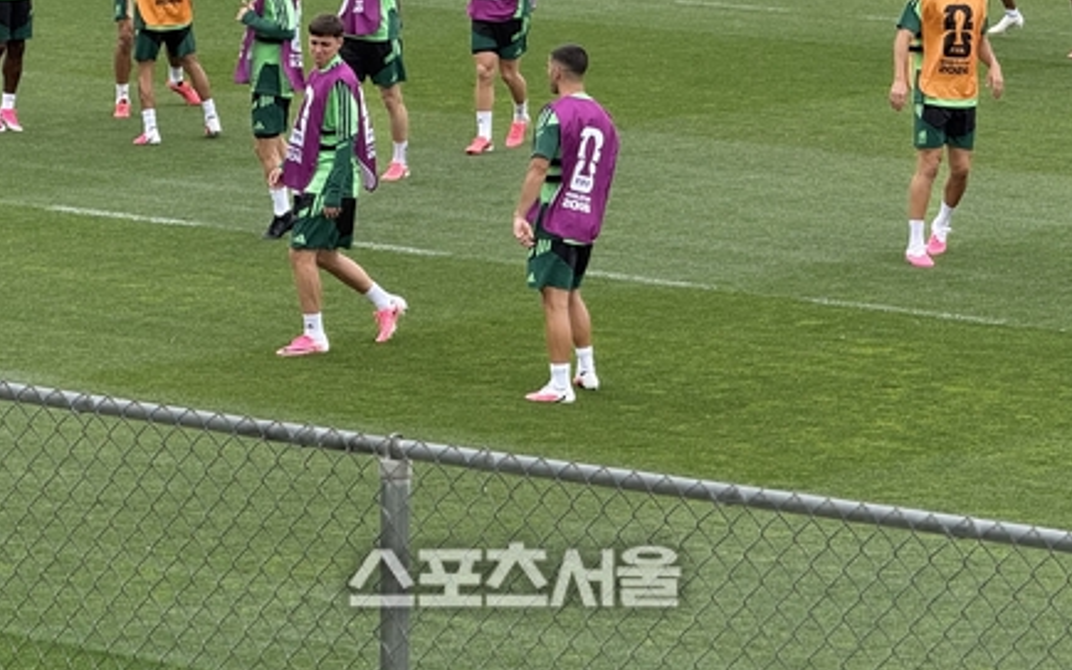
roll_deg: -1.1
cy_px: 36
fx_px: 5988
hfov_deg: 10.2
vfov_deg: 6.4
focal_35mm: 205
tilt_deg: -6.1
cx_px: 516
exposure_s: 1/784
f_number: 2.8
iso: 64
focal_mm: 15.66
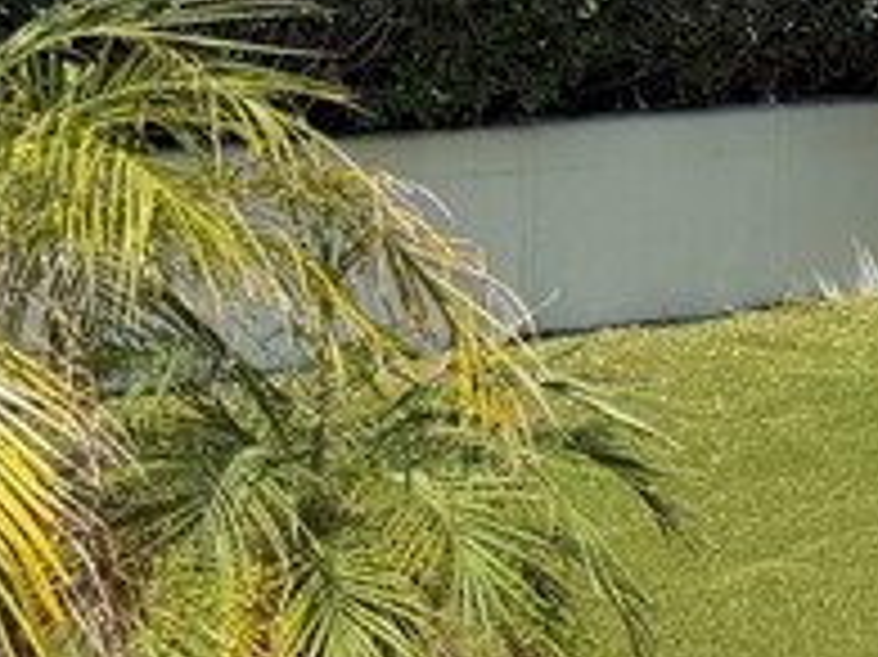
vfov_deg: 11.8
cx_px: 1954
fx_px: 3194
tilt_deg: -8.2
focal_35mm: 126
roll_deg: +1.9
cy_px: 324
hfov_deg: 12.8
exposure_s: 1/3145
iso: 80
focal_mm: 6.76
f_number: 1.78
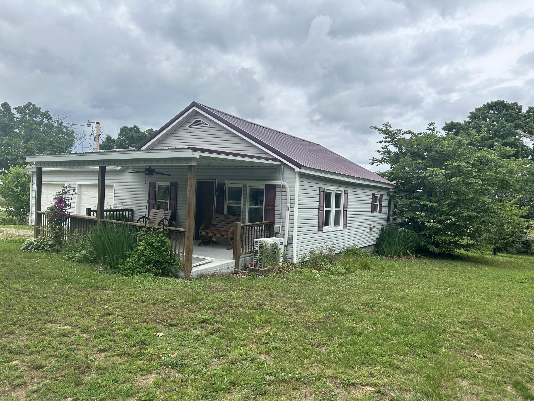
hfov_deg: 71.6
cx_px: 267
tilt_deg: -0.2
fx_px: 370
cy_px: 200
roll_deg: -2.0
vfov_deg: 56.8
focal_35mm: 24
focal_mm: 6.86
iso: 80
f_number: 1.78
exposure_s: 1/3861
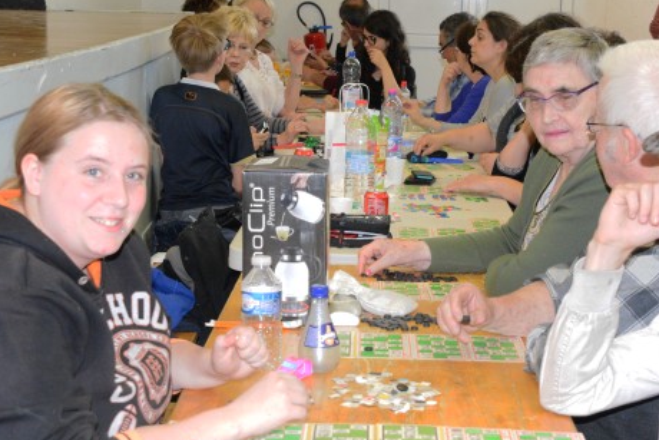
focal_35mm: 73
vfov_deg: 18.7
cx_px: 383
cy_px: 234
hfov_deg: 27.7
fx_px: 1337
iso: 6400
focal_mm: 48
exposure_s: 1/100
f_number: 8
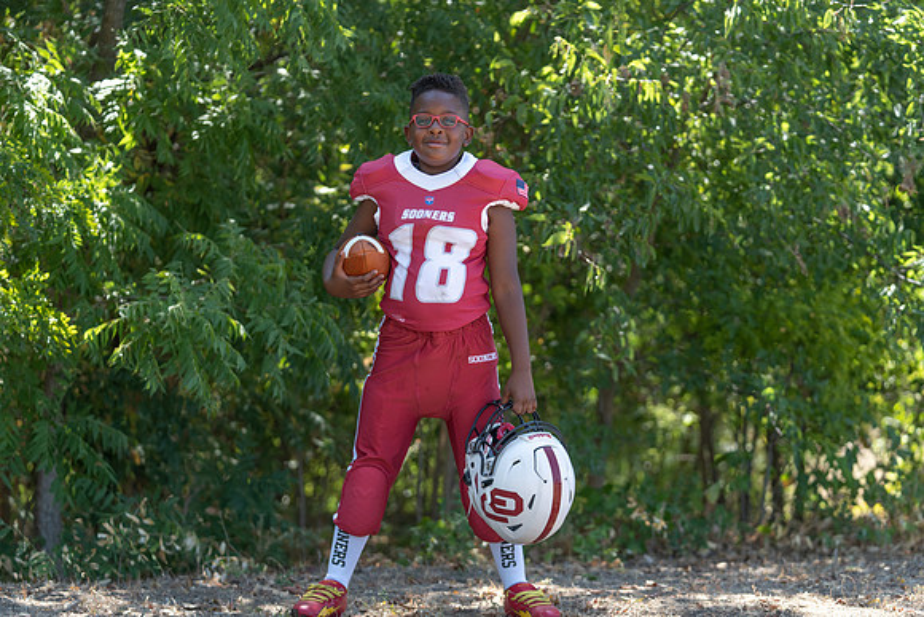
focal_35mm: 84
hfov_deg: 24.2
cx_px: 462
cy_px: 308
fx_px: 2156
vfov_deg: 16.3
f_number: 2.8
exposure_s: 1/320
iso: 100
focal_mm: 84
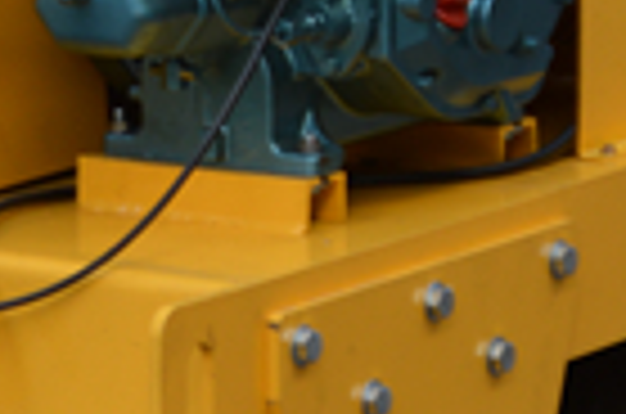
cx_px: -45
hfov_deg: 6.4
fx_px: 5552
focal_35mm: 320
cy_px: 81
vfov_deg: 4.3
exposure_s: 1/125
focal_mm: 38
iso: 110
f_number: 5.6
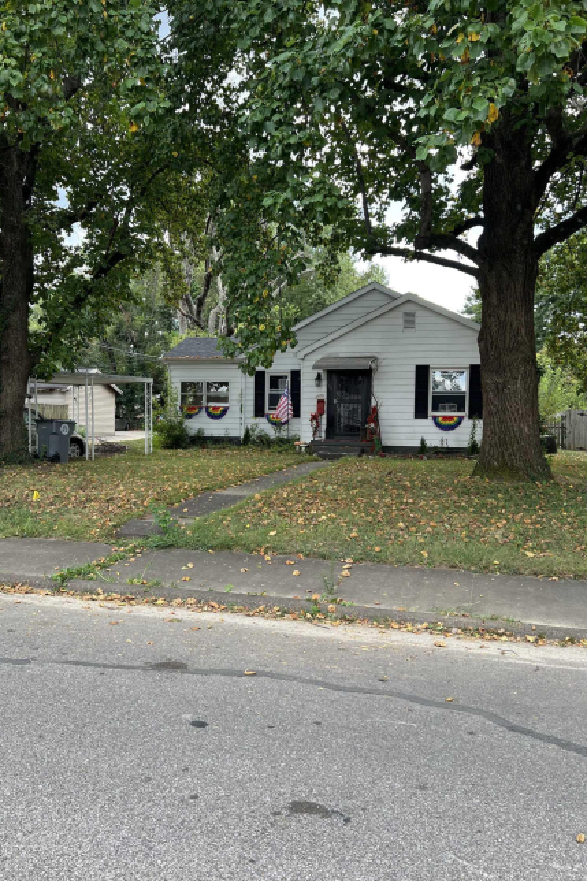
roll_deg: -0.7
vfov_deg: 65.5
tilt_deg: -2.0
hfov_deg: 46.4
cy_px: 428
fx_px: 685
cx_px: 283
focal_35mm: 28
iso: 50
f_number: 1.5
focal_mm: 5.7
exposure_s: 1/422
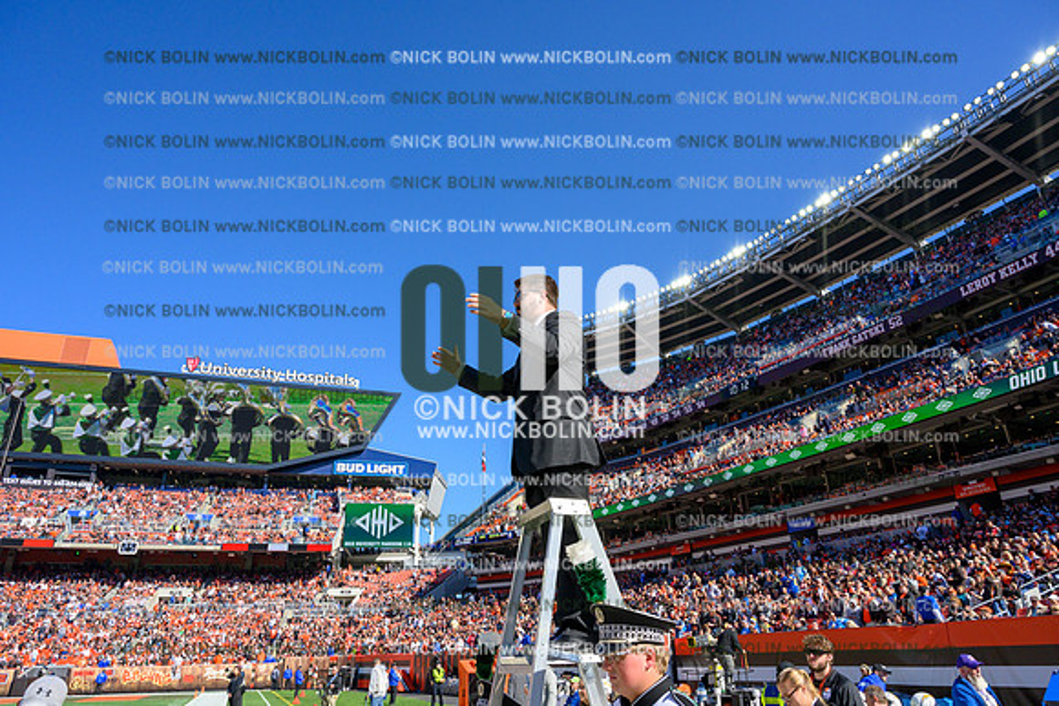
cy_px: 353
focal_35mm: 24
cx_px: 530
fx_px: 706
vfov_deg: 53.2
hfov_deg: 73.7
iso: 1000
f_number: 8
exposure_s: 1/3200
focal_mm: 24
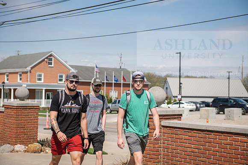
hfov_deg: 32.4
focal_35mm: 62
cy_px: 82
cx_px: 124
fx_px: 427
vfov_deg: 21.9
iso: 100
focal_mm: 62
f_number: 4
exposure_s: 1/800
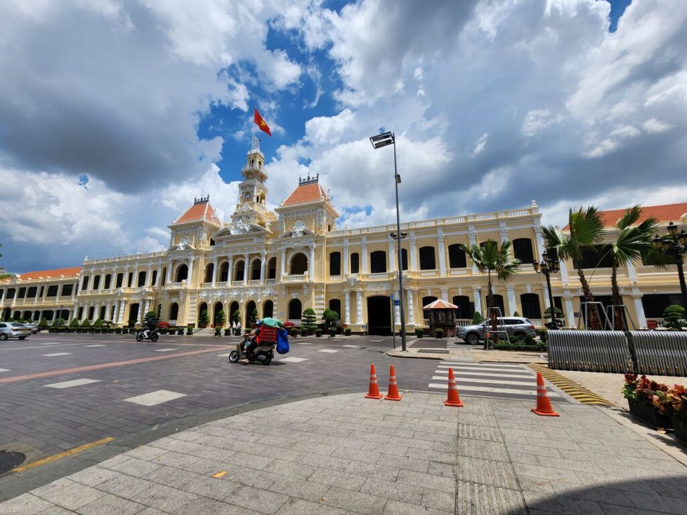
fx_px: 258
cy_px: 258
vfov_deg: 89.9
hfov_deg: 106.2
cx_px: 344
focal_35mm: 13
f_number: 2.2
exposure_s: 1/4054
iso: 50
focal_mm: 2.2
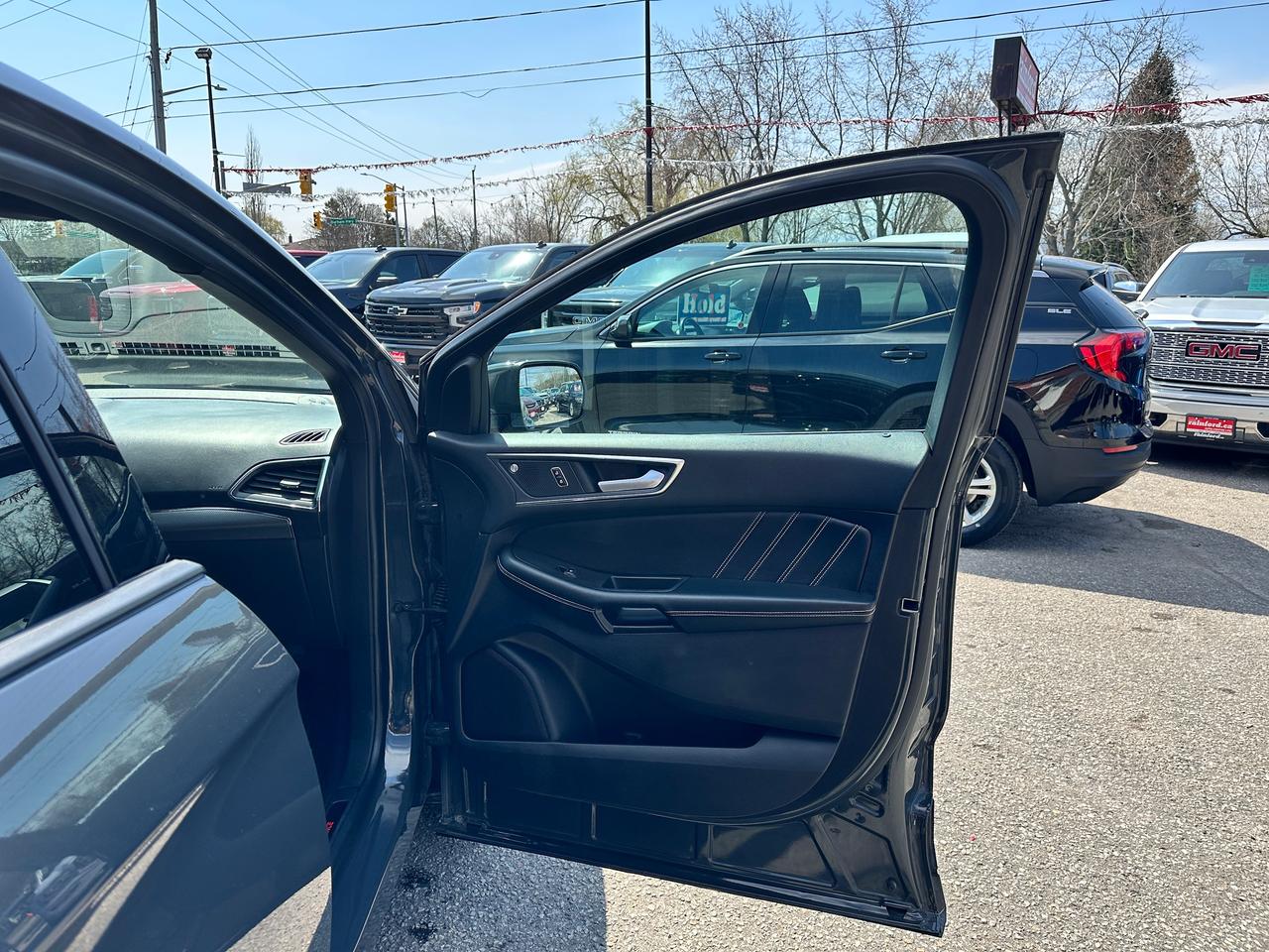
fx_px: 880
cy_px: 476
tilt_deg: -12.1
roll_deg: -0.7
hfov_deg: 71.6
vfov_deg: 56.8
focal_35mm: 24
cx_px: 634
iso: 80
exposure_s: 1/2070
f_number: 1.78
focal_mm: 6.86
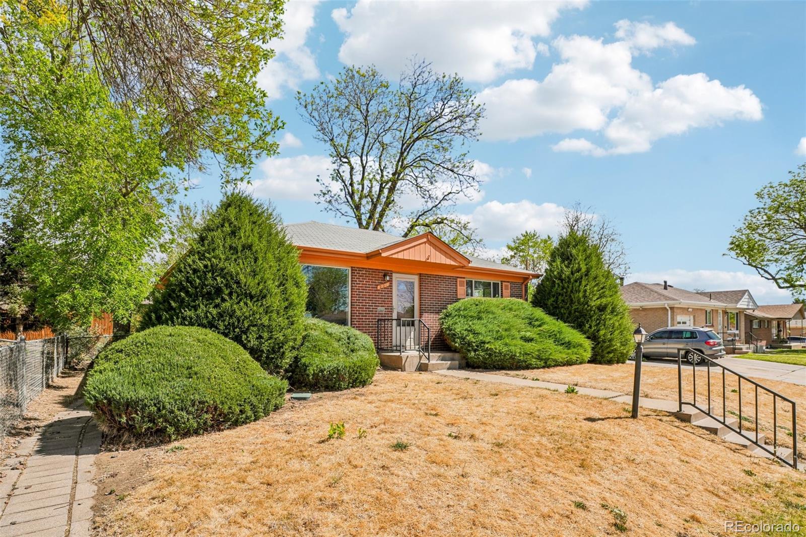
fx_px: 369
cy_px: 268
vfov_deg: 72.0
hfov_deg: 95.0
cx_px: 403
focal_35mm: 16
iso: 100
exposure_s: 1/500
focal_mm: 11
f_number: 8
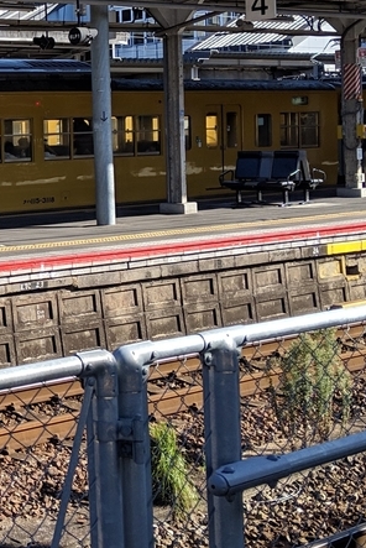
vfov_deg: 26.4
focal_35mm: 76
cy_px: 166
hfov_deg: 16.7
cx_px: -145
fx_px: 1157
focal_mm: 4.44
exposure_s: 1/1675
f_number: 1.8
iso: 56
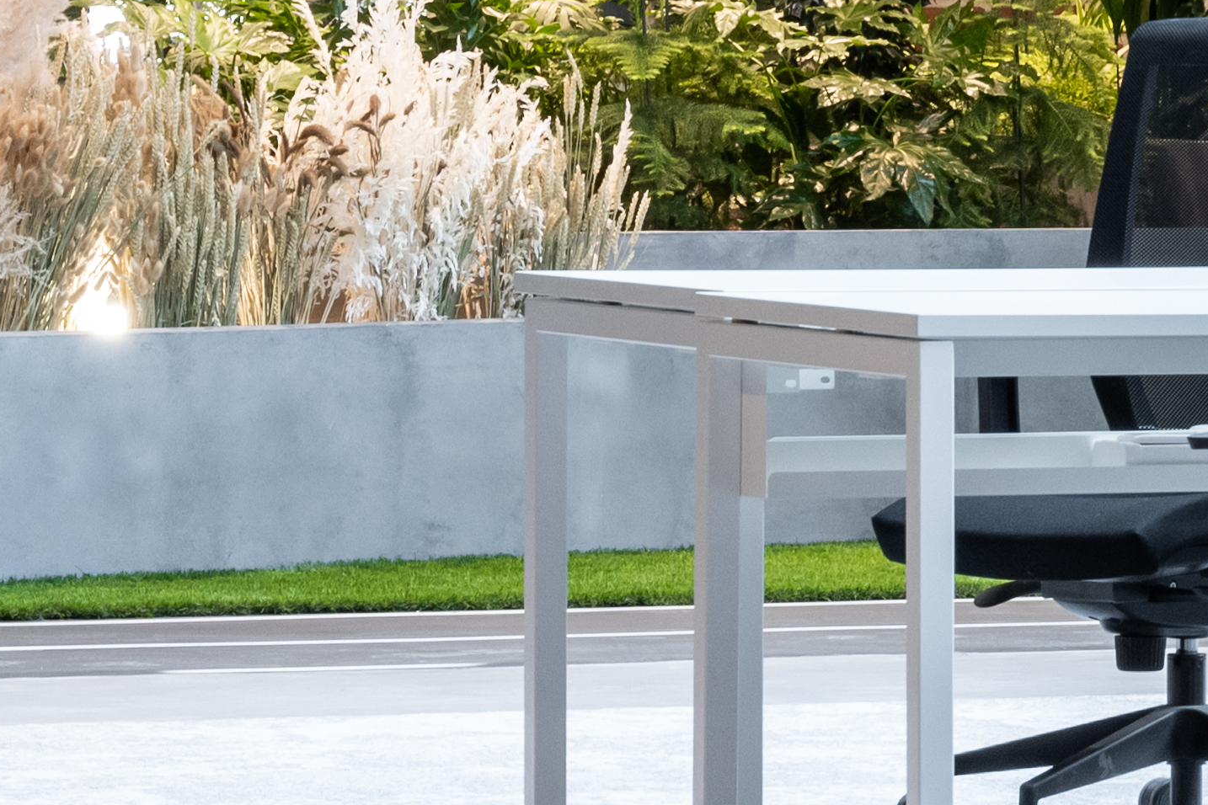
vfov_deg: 4.4
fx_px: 10435
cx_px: 2554
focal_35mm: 311
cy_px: -738
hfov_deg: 6.4
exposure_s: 1/8
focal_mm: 54
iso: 400
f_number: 9
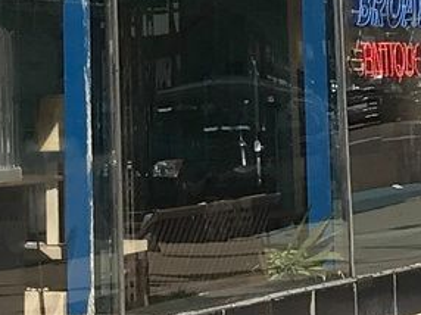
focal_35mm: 196
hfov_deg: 10.1
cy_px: -269
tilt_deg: +8.8
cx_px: 224
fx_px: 2382
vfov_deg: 7.3
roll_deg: +1.6
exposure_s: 1/3300
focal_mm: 3.99
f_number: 1.8
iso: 20
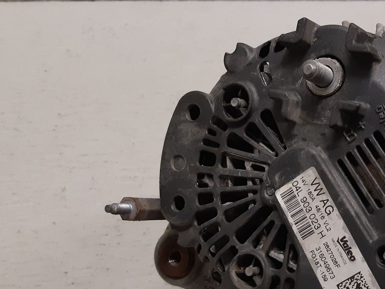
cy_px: 194
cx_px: 300
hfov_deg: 35.2
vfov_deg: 27.4
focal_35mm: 53
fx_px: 590
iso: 160
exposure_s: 1/50
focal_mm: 3.93
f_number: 1.7
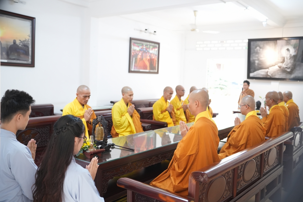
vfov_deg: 37.9
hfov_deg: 54.4
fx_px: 295
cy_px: 101
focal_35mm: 35
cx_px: 152
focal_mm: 35
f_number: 2.5
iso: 1600
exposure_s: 1/160
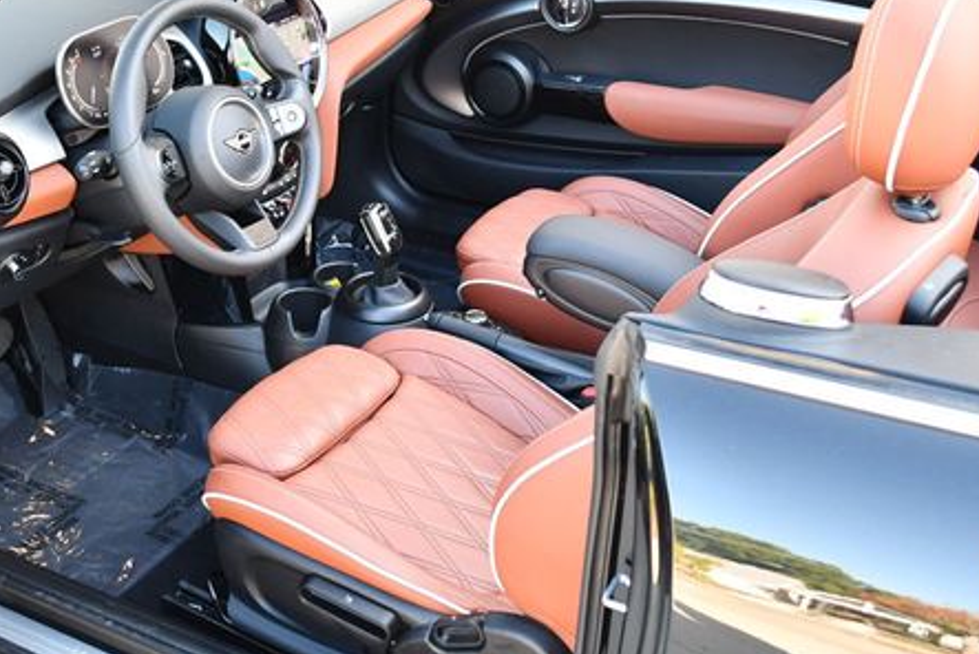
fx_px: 1415
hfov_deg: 37.9
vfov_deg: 26.0
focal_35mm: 52
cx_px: 367
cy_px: 247
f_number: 3.5
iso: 800
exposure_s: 1/250
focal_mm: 18
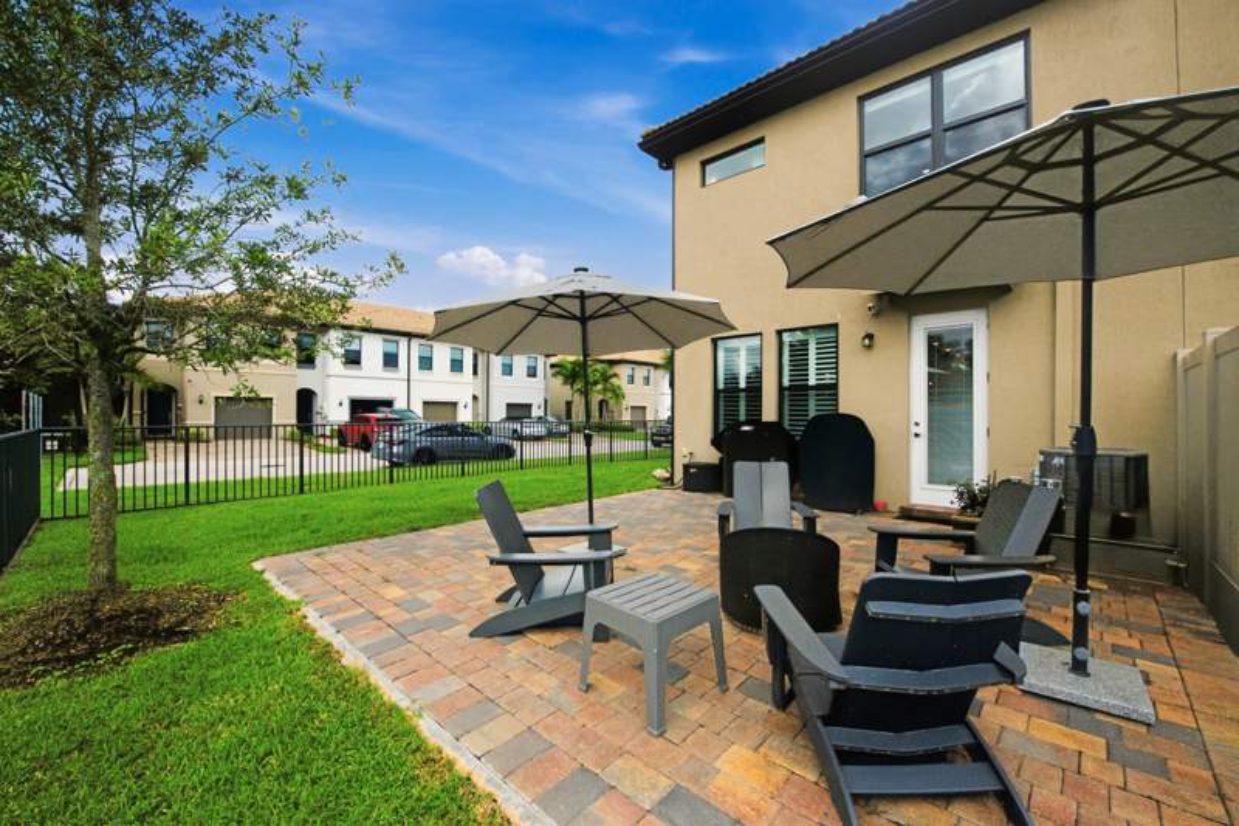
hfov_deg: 104.3
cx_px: 620
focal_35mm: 14
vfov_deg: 81.2
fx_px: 482
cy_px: 413
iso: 500
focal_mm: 14
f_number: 8
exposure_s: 1/8000
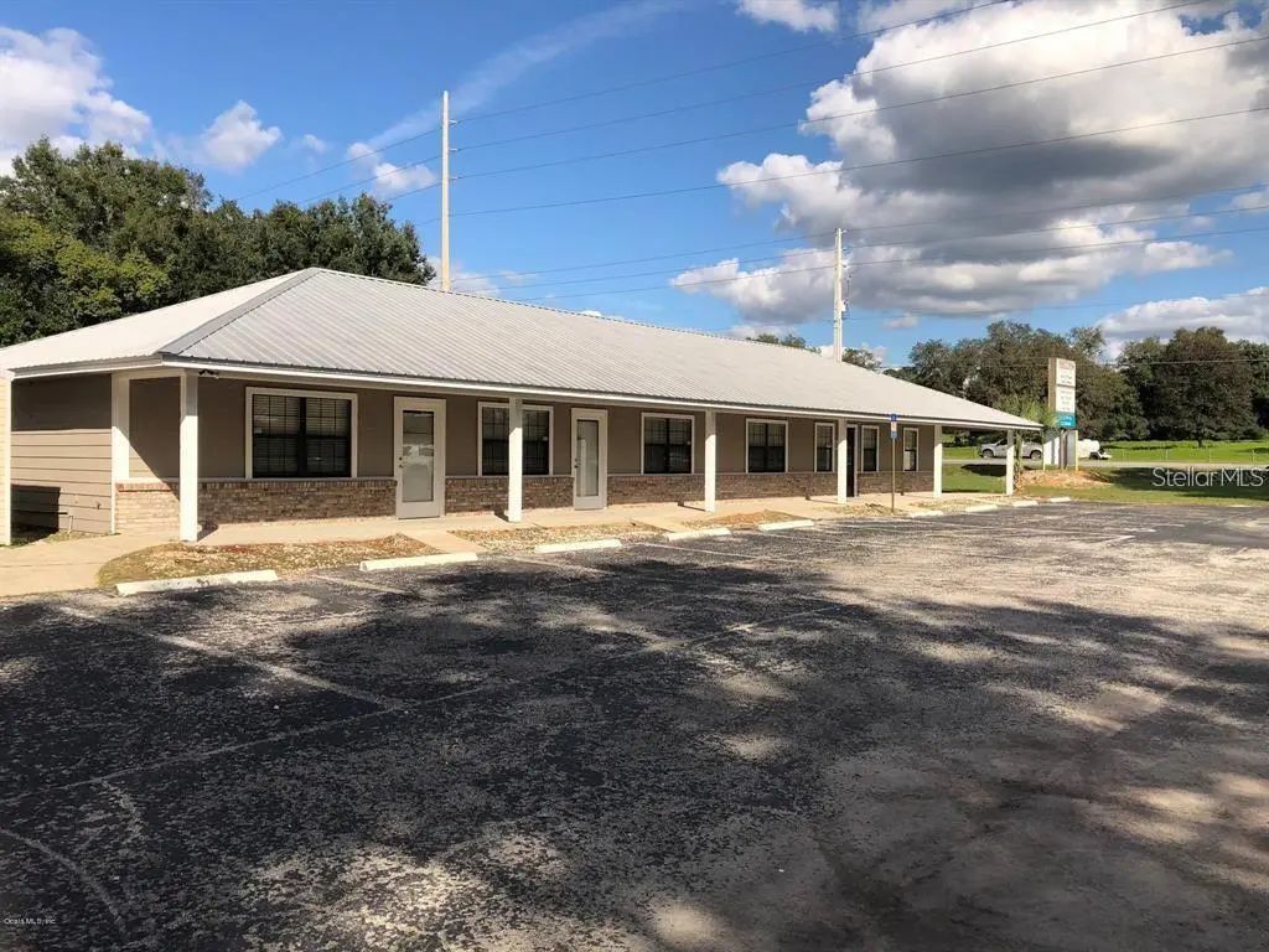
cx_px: 634
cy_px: 476
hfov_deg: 63.4
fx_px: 1026
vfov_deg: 49.7
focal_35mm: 28
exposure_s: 1/3205
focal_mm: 3.99
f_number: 1.8
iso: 20
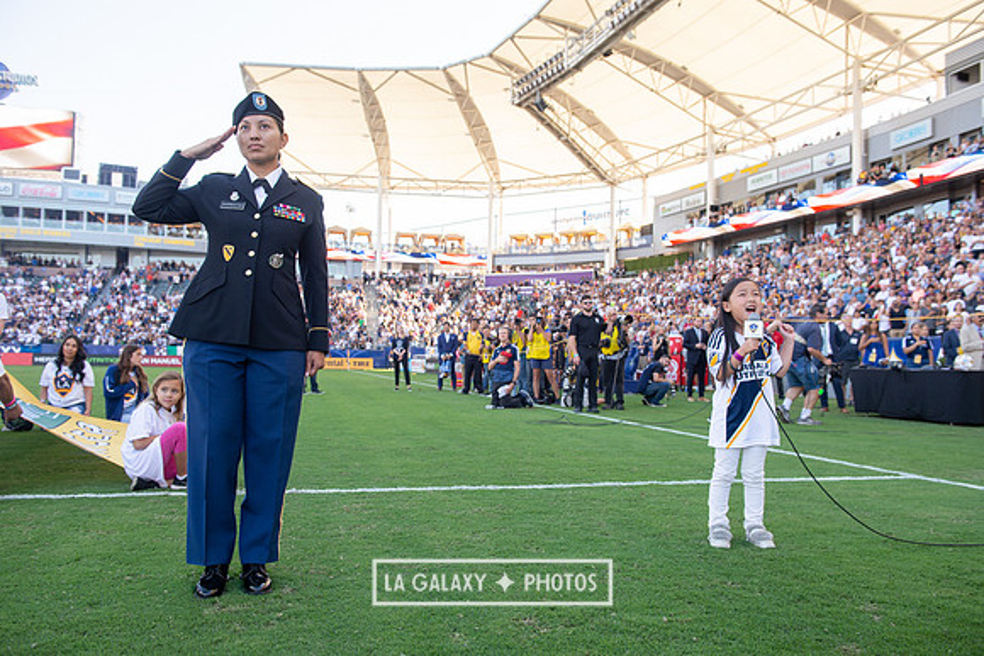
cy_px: 328
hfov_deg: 60.3
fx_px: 847
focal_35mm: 31
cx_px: 492
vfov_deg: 42.3
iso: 200
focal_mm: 31
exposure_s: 1/320
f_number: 4.5
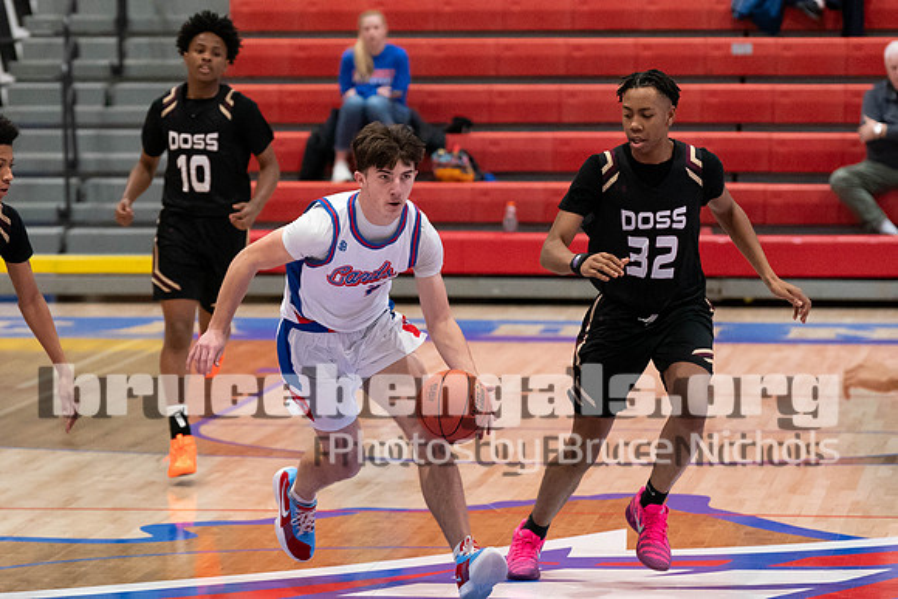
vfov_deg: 6.3
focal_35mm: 217
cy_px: 300
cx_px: 409
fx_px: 5405
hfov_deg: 9.5
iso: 5000
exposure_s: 1/1000
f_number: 2.8
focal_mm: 125
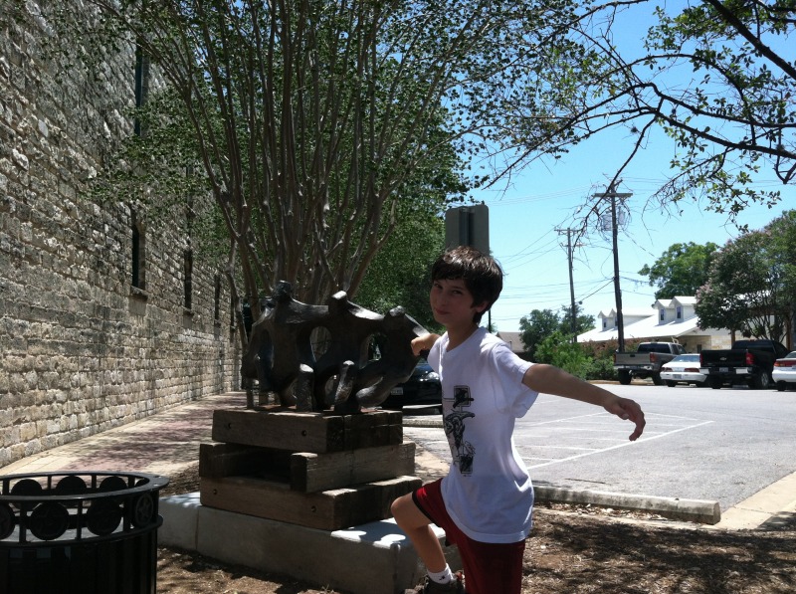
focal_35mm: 35
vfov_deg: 40.6
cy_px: 297
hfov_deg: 52.7
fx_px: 803
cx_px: 398
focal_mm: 3.85
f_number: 2.8
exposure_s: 1/714
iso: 80
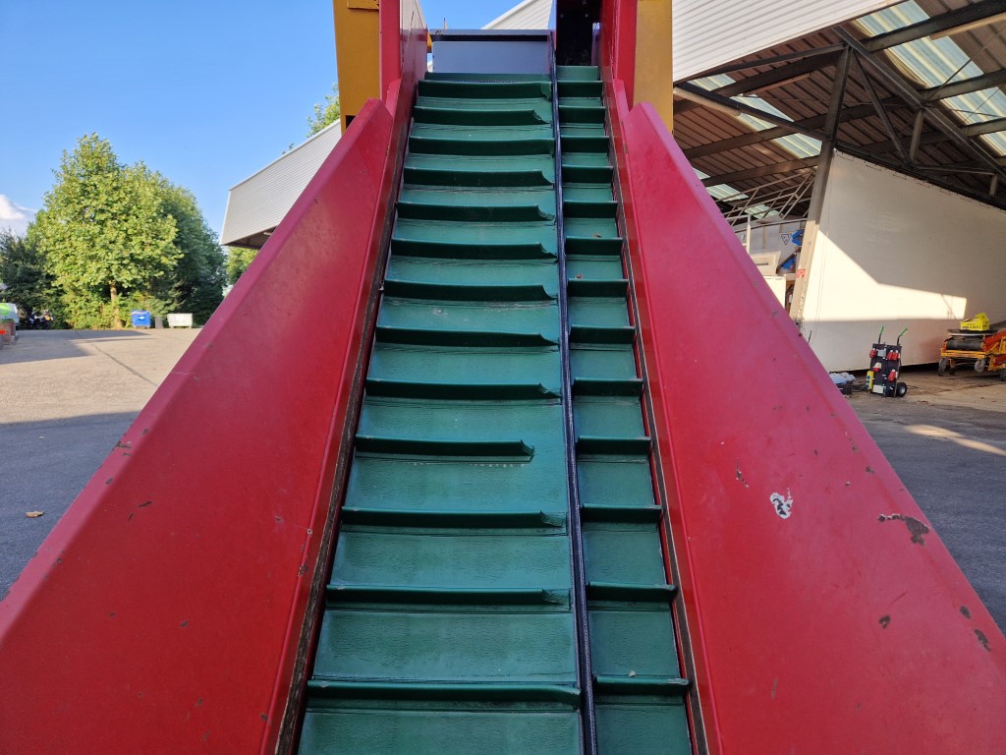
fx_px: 668
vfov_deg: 58.9
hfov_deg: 73.9
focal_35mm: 23
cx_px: 503
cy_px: 378
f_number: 1.8
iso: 50
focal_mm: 5.4
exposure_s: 1/353
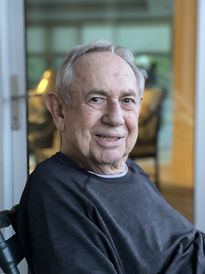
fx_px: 505
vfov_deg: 30.3
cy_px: 137
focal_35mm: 64
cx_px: 102
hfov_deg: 22.9
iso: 500
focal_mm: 7.5
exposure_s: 1/15
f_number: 2.2
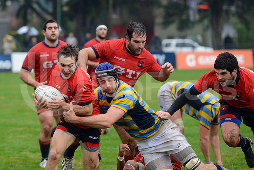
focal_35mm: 135
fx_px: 953
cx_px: 127
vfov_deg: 10.2
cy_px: 85
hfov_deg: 15.2
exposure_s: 1/500
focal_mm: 135
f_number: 2.8
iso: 1600
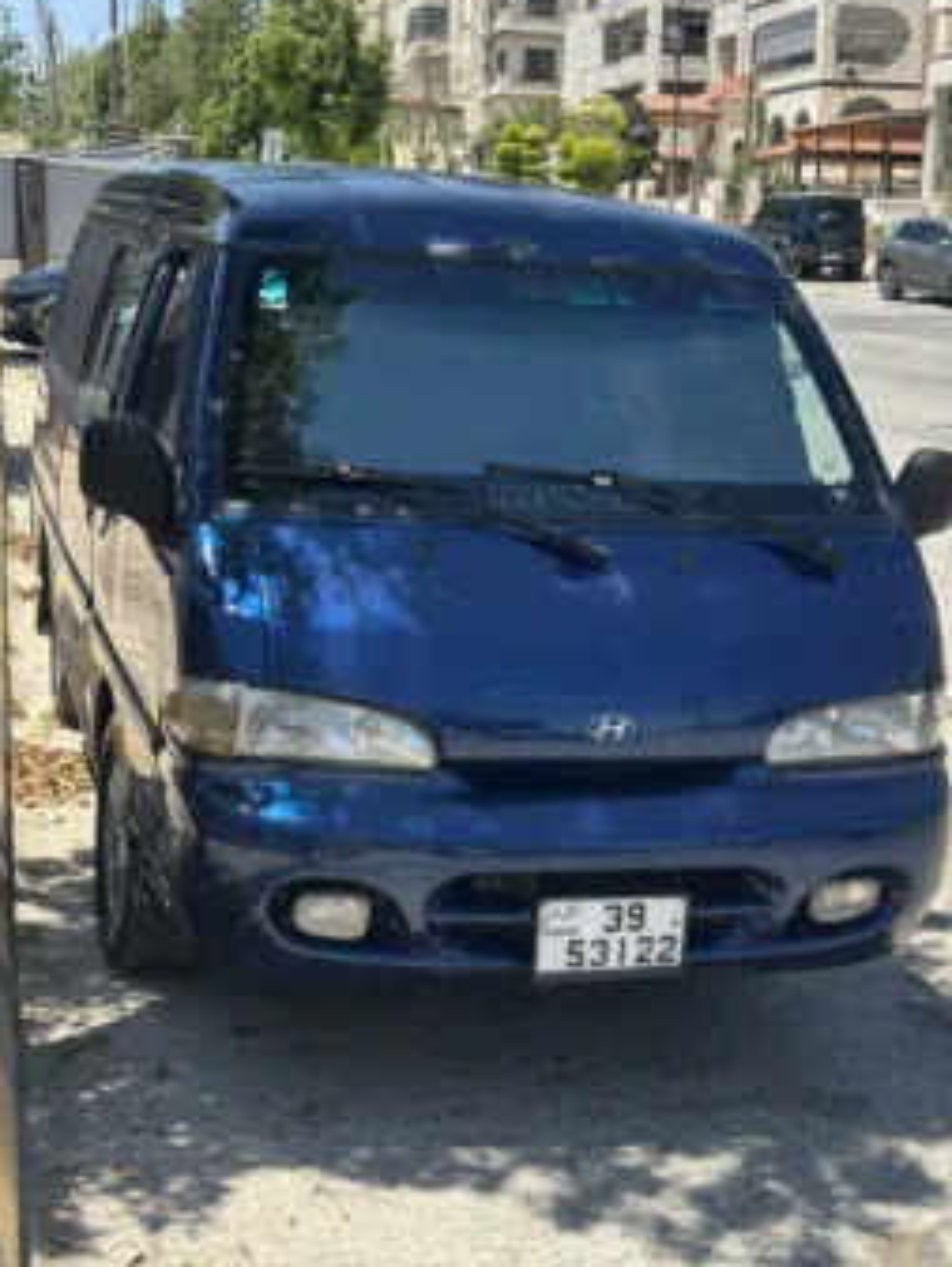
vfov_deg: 33.7
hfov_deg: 25.7
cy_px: 575
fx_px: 2089
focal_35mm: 57
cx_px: 493
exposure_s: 1/2532
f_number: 1.78
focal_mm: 6.86
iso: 64
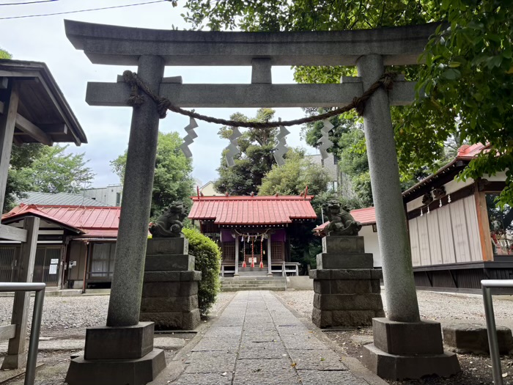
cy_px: 192
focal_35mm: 26
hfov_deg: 67.3
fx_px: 385
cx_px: 256
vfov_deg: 53.1
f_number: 1.6
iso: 40
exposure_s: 1/162
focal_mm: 5.96
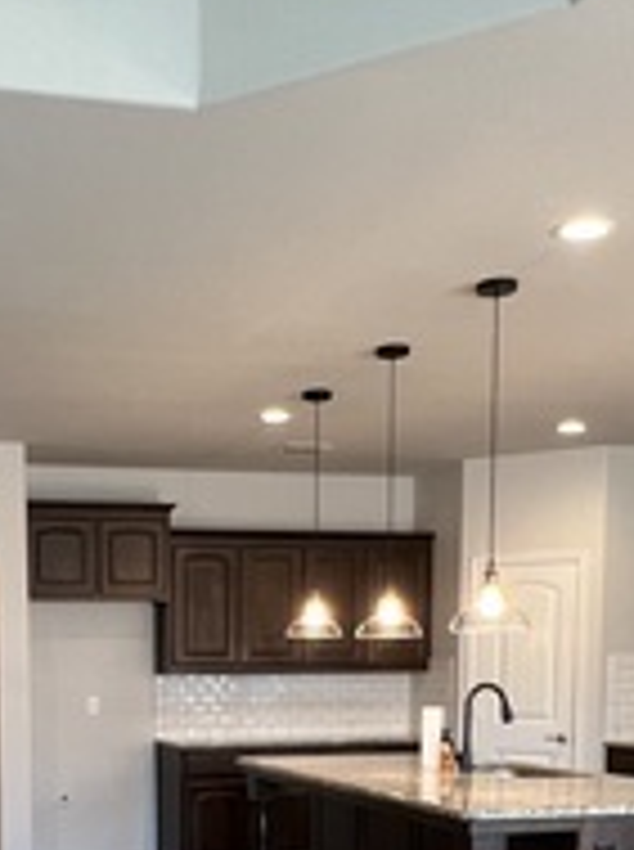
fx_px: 1127
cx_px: 148
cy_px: 789
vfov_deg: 38.1
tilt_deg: -5.8
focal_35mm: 46
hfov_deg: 30.8
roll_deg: +0.2
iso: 160
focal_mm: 1.57
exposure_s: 1/60
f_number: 1.8
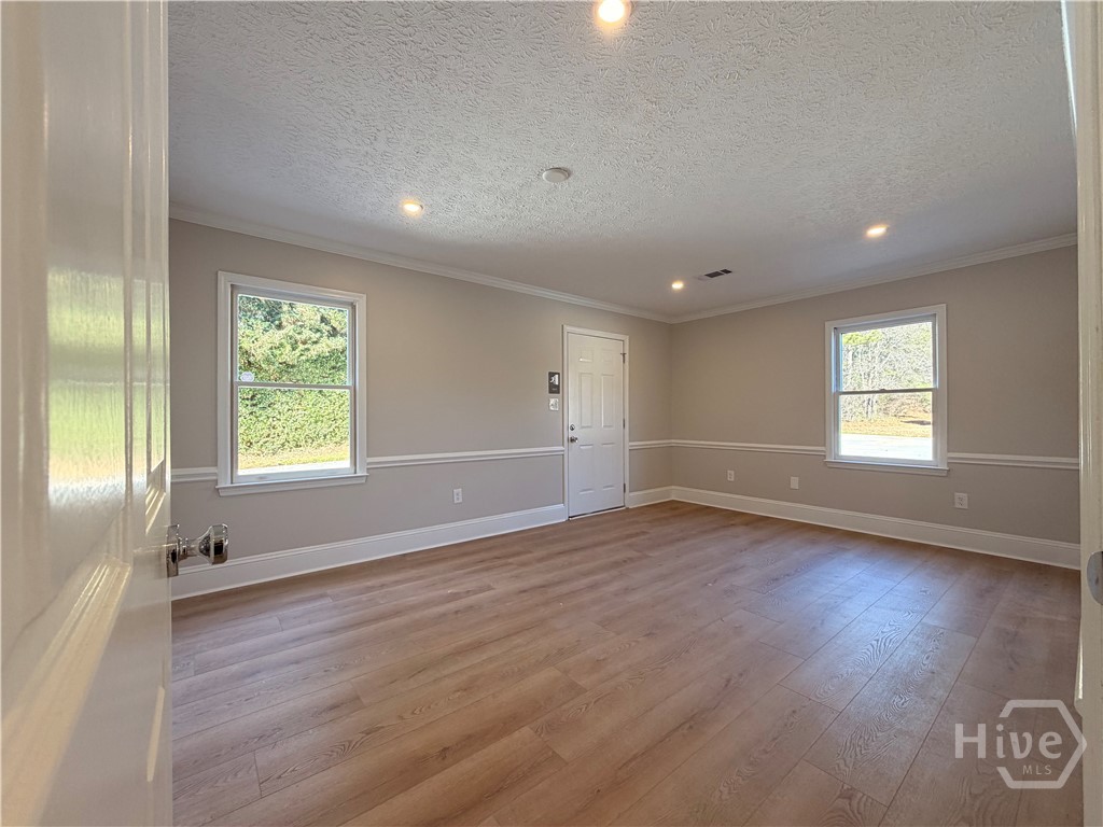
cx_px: 552
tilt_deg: +0.2
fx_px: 446
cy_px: 414
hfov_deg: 102.1
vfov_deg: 85.7
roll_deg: +0.6
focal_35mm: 14
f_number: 2.2
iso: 125
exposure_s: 1/120
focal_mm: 2.22
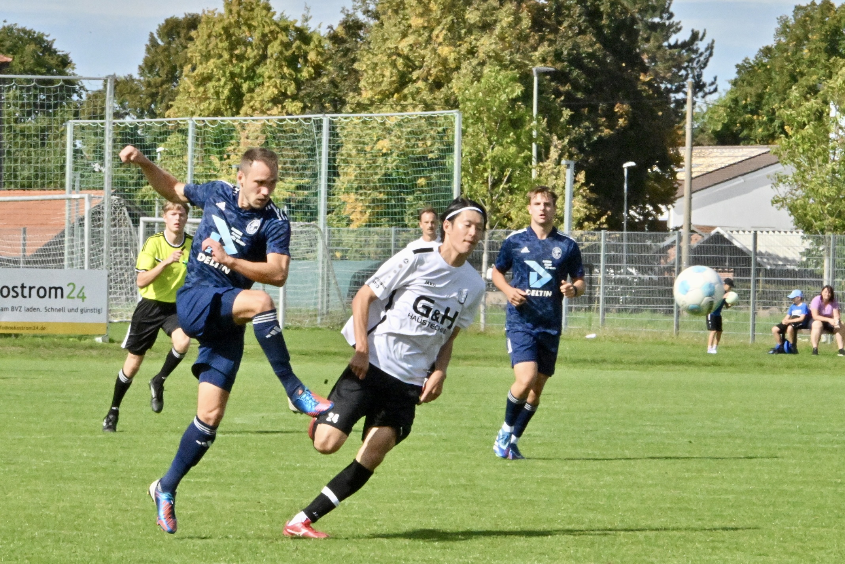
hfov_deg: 9.8
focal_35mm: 210
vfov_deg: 6.5
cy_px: 282
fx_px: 4929
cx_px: 422
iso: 6400
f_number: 45
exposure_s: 1/1250
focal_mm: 210
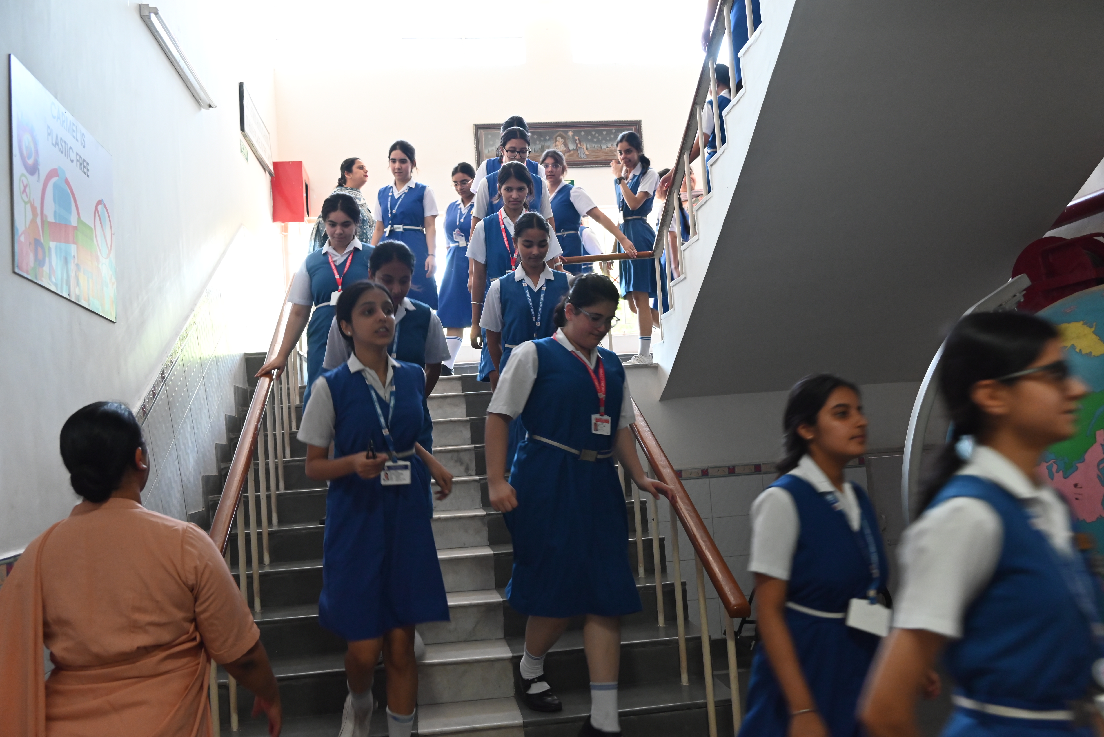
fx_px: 1012
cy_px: 368
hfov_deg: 57.2
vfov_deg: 40.0
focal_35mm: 33
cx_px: 552
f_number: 4.8
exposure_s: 1/100
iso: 3200
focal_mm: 33
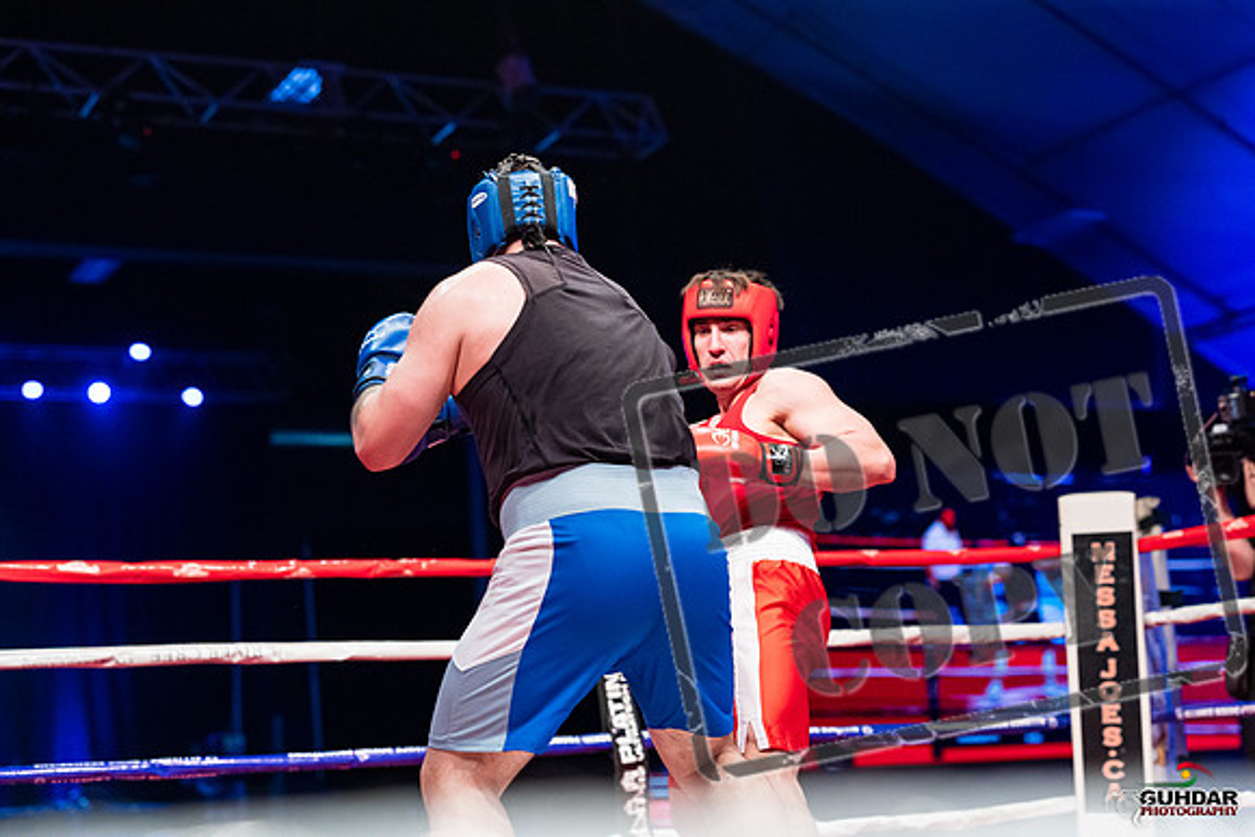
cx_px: 628
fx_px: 2266
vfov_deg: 20.9
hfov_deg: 31.0
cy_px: 418
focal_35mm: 65
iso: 4000
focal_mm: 65
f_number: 2.8
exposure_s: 1/1000
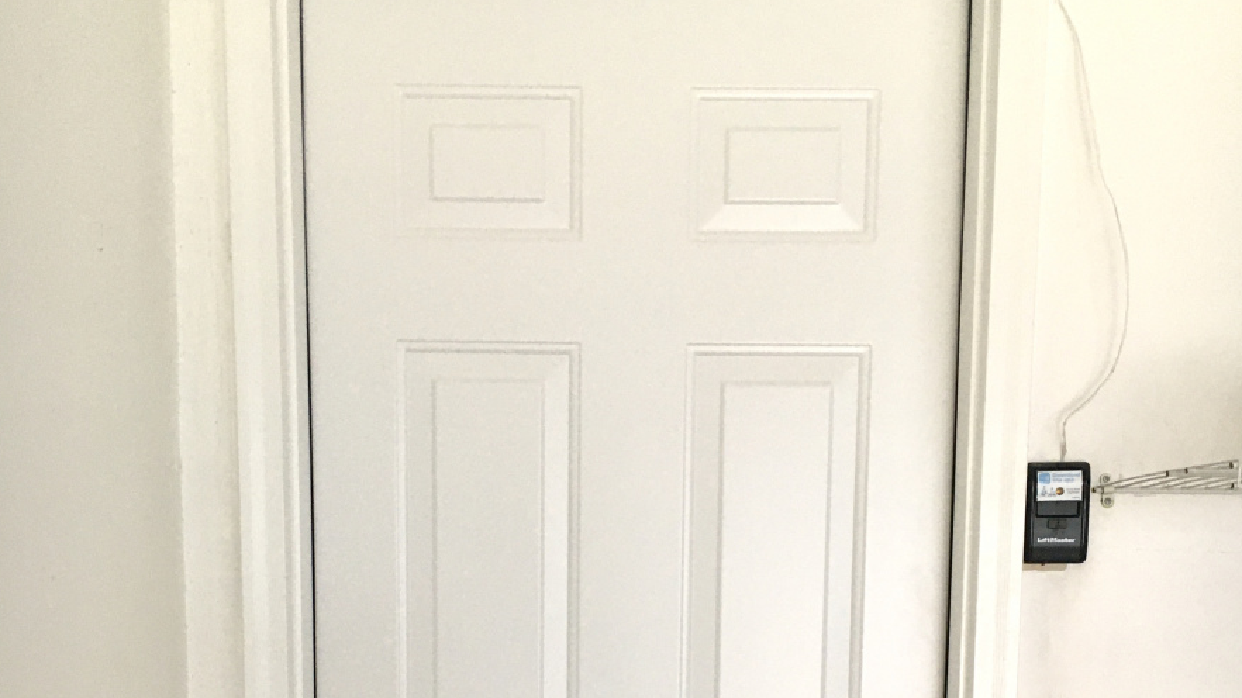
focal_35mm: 43
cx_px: 624
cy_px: 736
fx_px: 1416
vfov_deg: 25.9
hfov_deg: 47.4
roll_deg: -0.9
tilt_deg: -6.4
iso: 40
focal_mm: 4.15
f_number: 2.2
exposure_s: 1/30
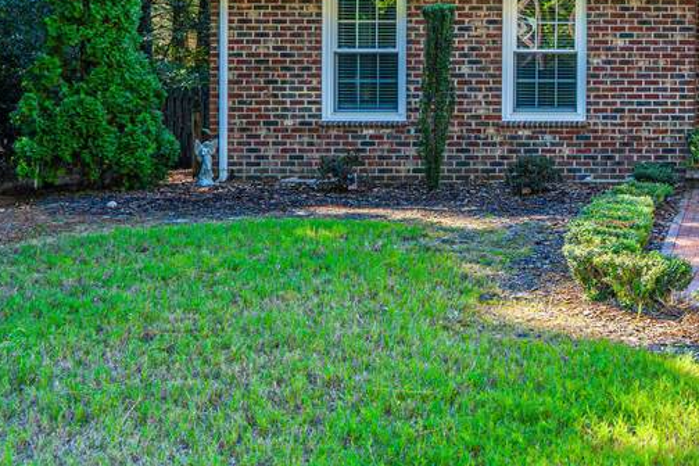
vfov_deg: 21.8
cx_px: 791
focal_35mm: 61
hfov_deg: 29.3
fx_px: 1184
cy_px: 60
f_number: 5.6
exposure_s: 1/160
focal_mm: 24
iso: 100
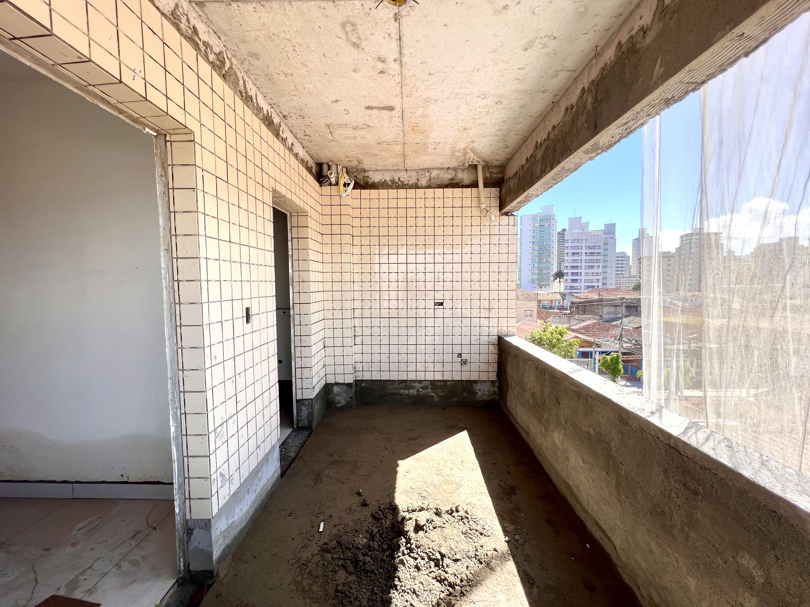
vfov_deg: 89.9
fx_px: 304
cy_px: 304
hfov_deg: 106.2
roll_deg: +0.0
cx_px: 405
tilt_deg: -3.5
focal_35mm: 13
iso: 32
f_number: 1.8
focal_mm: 1.57
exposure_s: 1/433
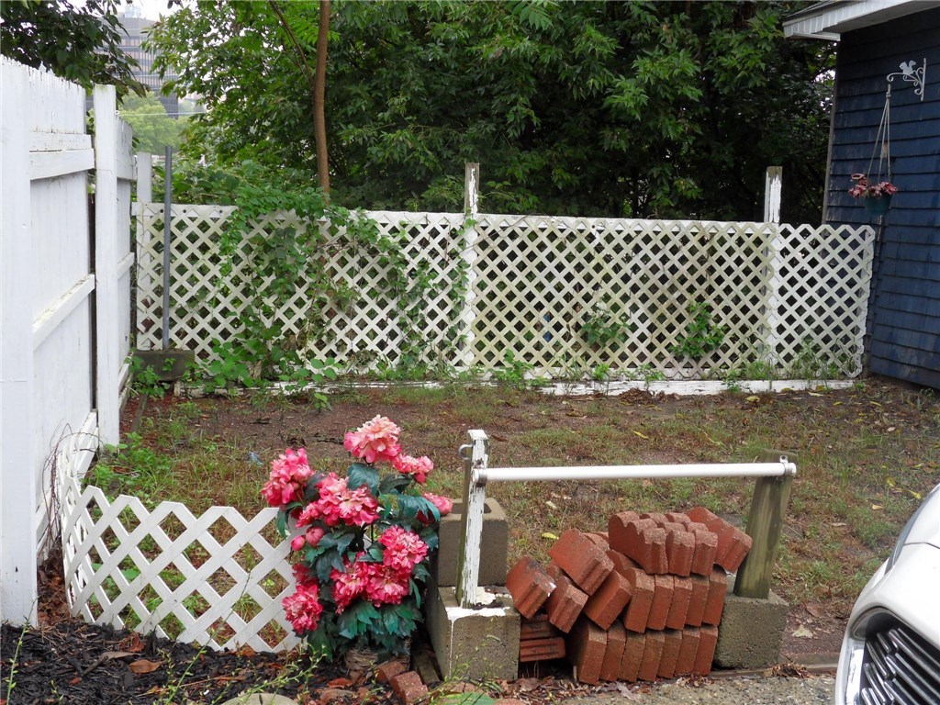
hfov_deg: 42.1
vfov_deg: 32.2
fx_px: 1222
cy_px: 352
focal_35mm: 45
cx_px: 470
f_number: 4.2
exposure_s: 1/45
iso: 100
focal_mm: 7.9
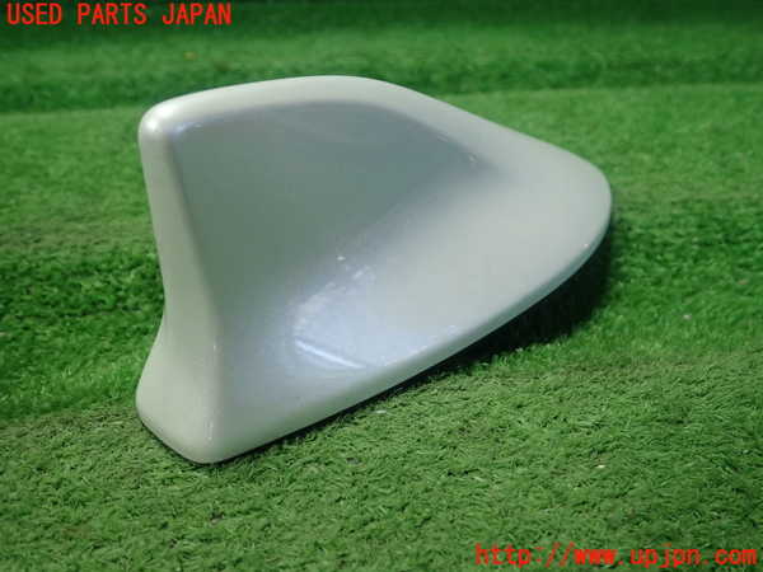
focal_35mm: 30
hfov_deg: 60.0
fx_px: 661
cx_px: 382
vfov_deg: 46.8
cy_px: 286
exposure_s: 1/125
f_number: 2.3
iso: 250
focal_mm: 5.5
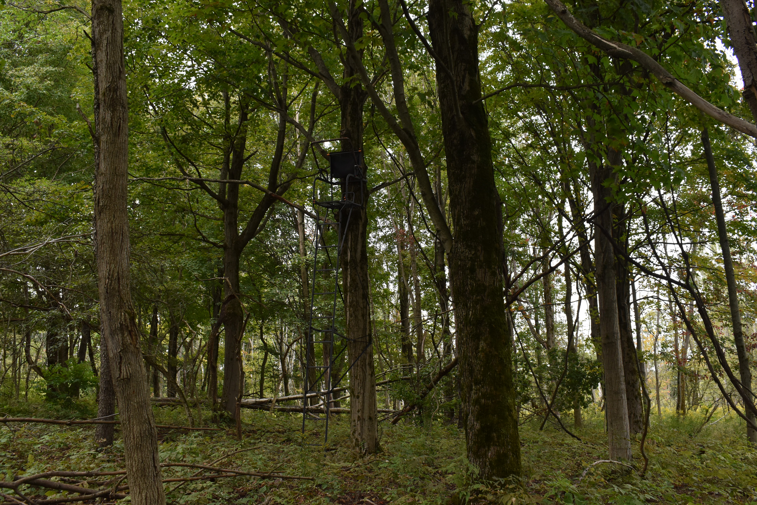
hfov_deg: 55.1
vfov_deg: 38.4
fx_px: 726
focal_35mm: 34
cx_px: 378
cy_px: 252
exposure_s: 1/200
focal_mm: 23
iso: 400
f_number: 7.1
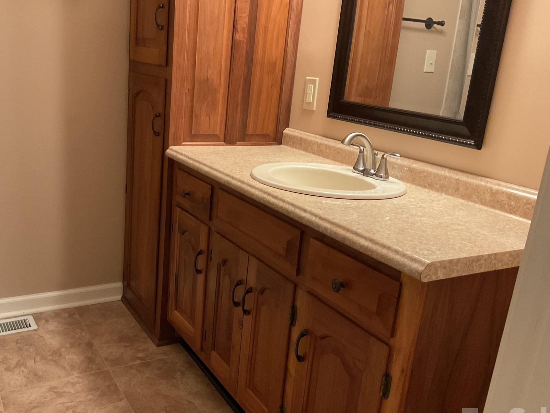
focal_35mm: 35
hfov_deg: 52.4
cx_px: 233
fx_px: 556
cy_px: 223
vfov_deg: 40.7
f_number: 1.8
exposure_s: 1/30
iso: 320
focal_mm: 3
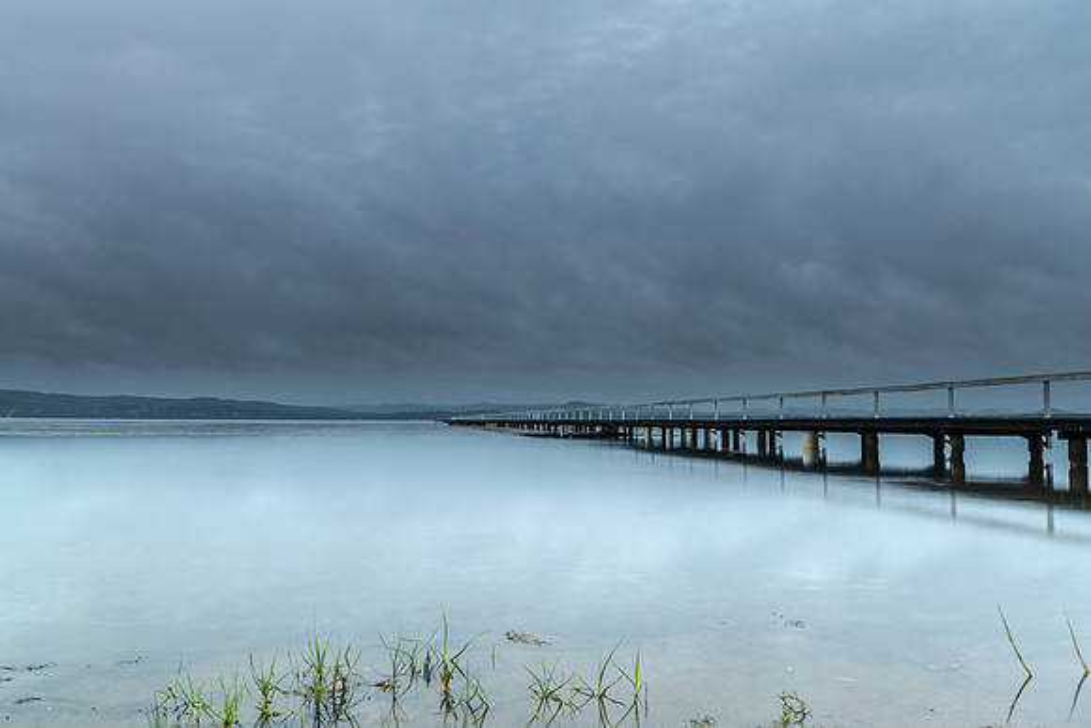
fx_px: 990
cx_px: 546
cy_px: 364
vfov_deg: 40.4
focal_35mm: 33
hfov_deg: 57.7
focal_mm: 31
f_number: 9
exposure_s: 2.5
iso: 100
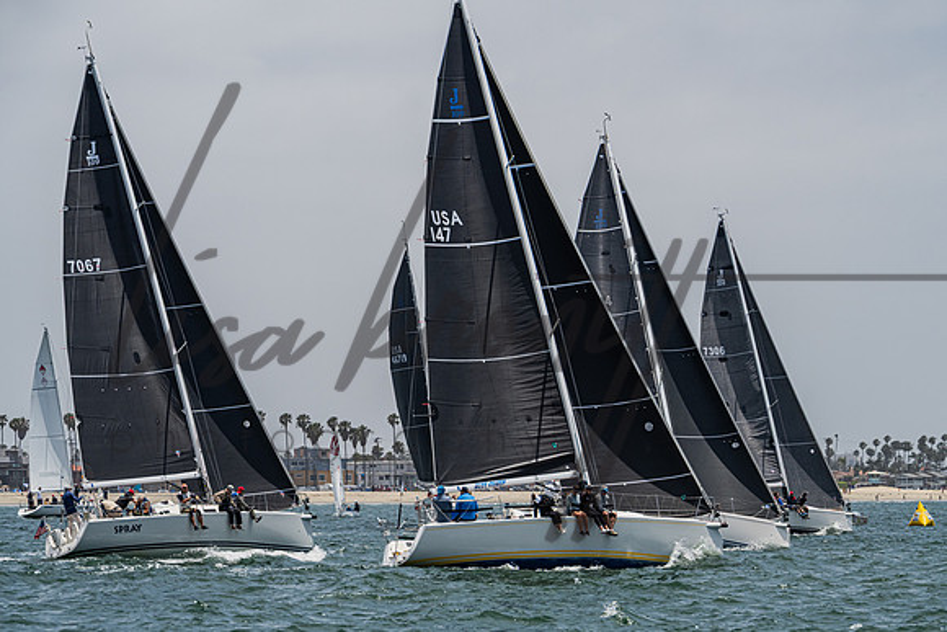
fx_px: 4786
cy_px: 384
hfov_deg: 11.3
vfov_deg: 7.6
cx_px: 540
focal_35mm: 182
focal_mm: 145
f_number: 8
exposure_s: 1/2000
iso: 400
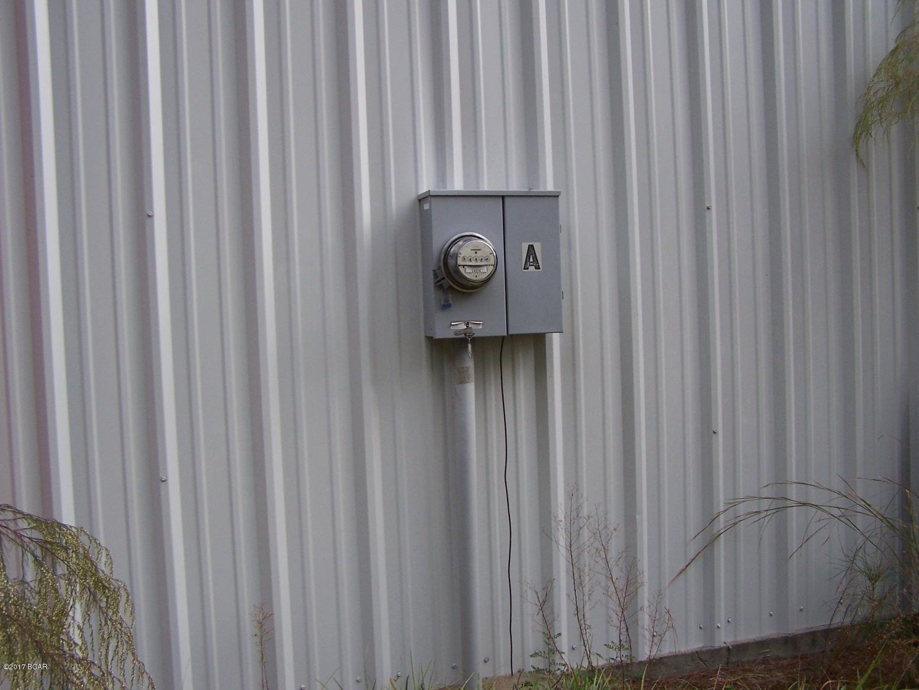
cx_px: 460
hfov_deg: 49.0
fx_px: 1009
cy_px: 345
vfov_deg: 37.7
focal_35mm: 38
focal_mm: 6.3
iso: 80
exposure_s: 1/250
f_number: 2.8
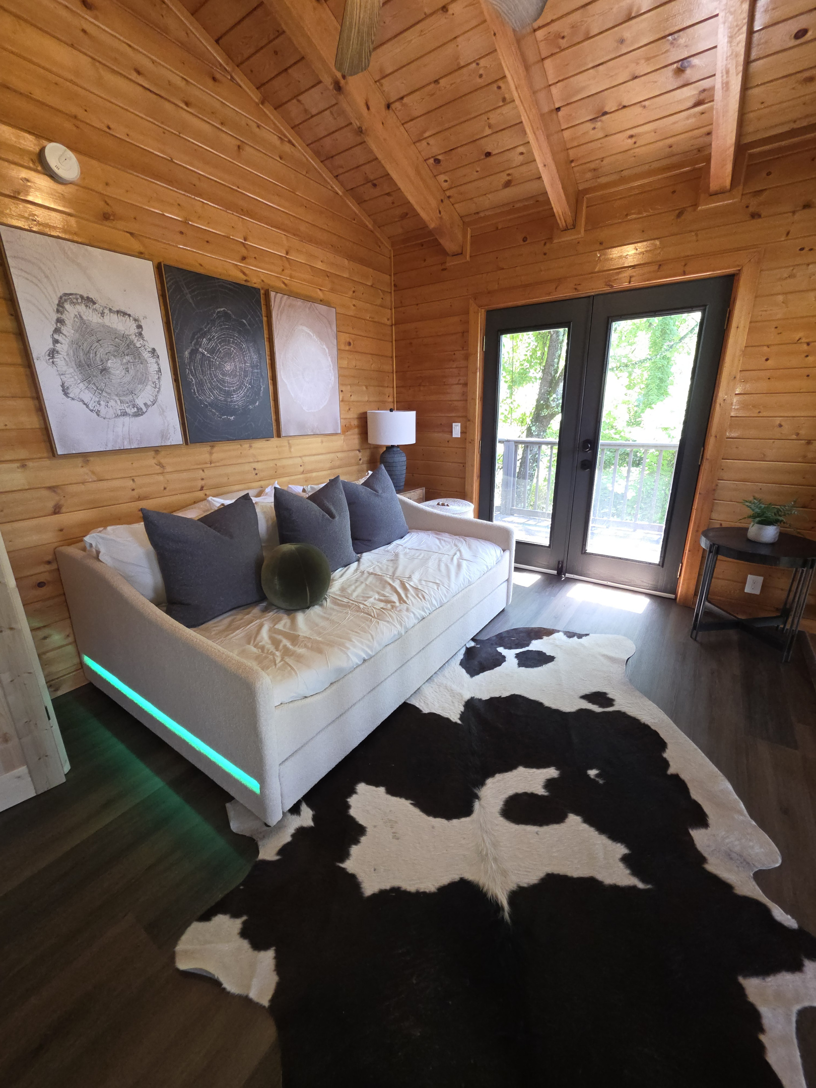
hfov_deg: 89.9
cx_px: 408
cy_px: 544
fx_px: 409
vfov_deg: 106.2
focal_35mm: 13
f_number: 1.9
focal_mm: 2.2
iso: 200
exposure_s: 1/60
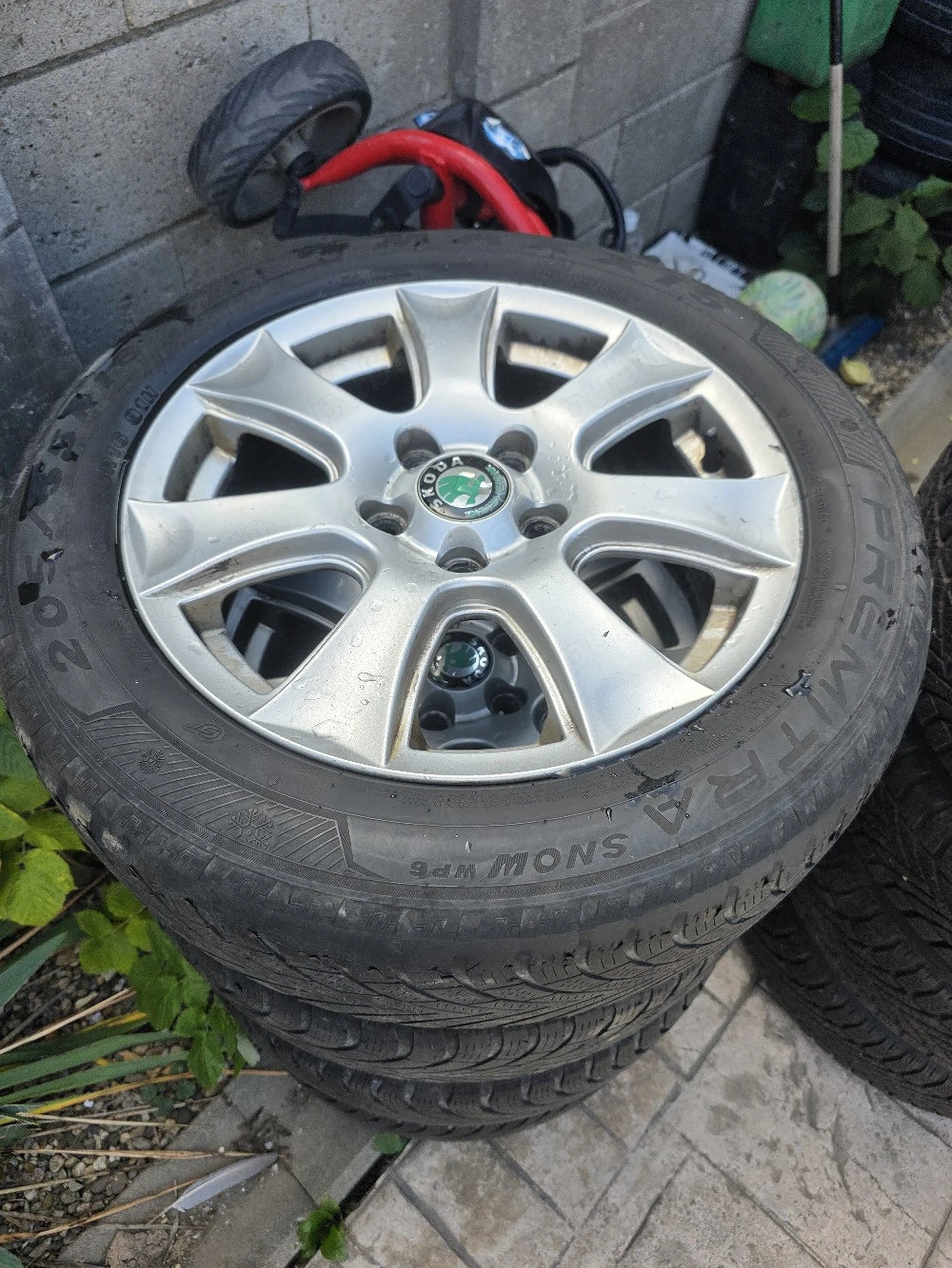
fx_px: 843
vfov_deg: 73.9
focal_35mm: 23
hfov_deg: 58.9
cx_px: 476
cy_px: 634
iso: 32
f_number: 1.7
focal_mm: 6.3
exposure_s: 1/370
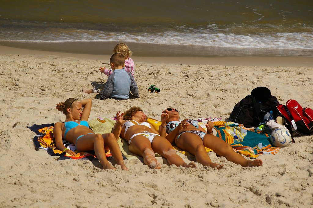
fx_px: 2085
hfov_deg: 8.6
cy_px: 104
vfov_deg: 5.7
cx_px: 156
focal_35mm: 240
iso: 200
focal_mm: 160
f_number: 8
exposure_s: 1/500
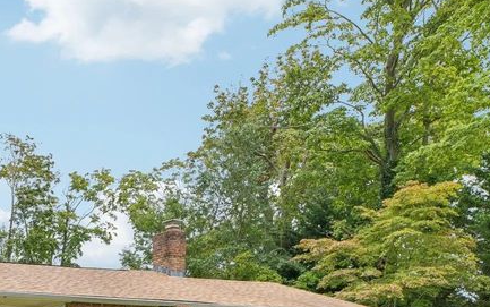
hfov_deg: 33.1
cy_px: 373
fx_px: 708
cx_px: -57
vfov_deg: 22.4
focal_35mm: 53
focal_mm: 22
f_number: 9
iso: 160
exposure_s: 1/30
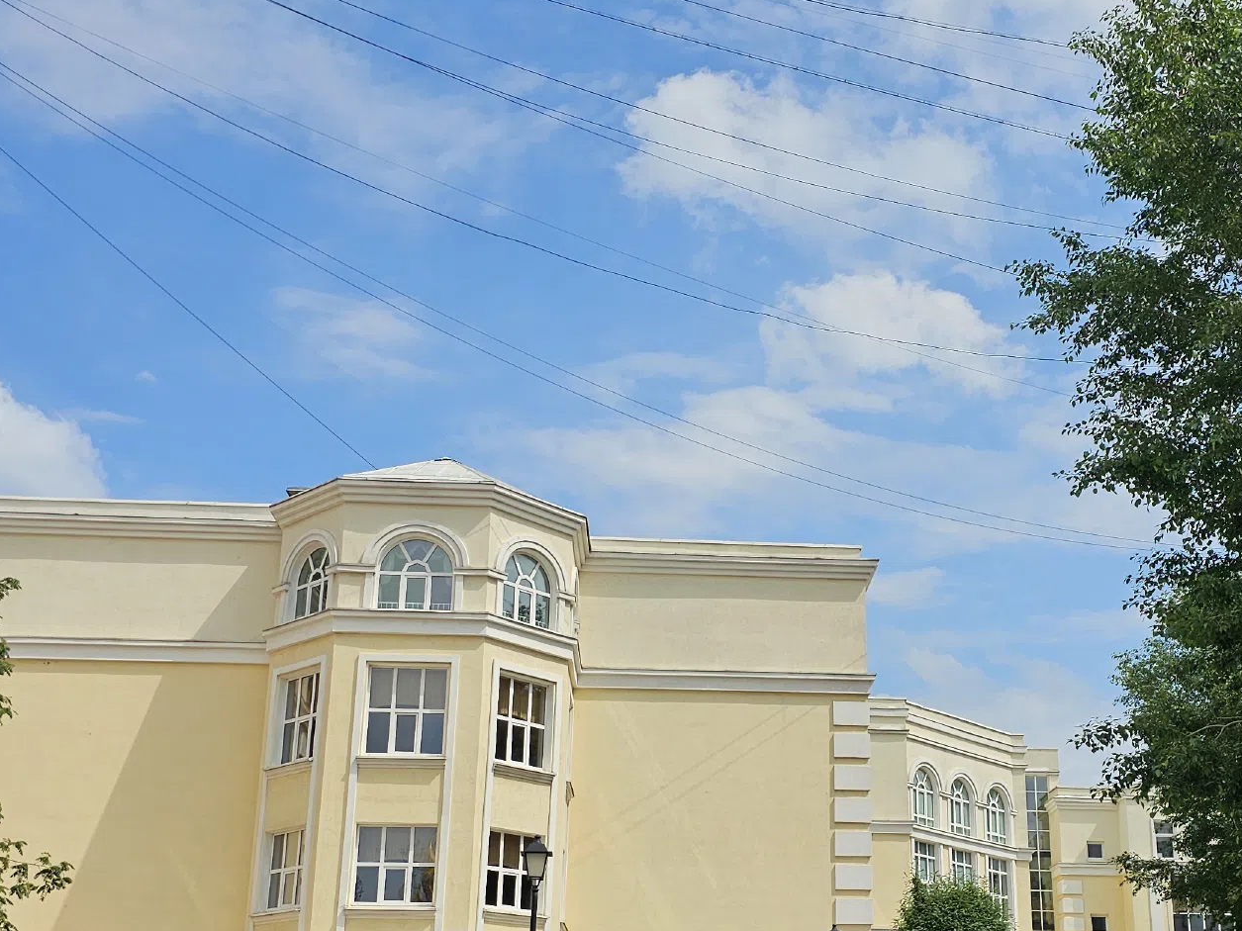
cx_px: 788
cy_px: 643
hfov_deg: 42.6
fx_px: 1579
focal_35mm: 44
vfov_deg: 32.5
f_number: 1.7
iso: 10
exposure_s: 1/1422
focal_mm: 6.3
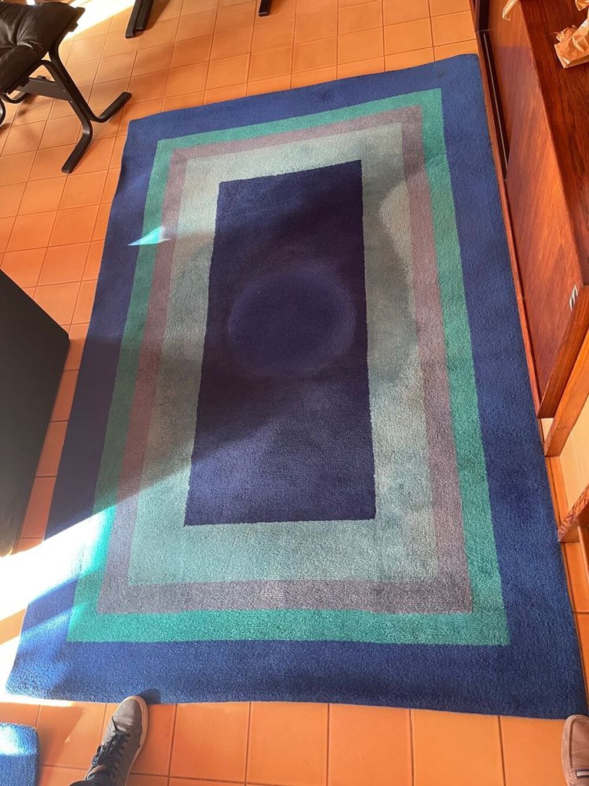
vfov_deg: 67.3
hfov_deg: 53.1
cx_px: 294
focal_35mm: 26
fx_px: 590
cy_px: 393
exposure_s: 1/60
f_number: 1.6
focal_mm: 5.1
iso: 160
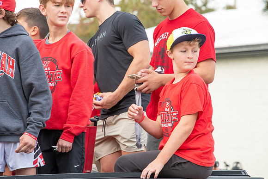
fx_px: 2234
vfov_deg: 4.6
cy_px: 90
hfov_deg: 6.9
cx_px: 134
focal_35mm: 300
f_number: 11
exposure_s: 1/200
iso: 3200
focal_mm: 300
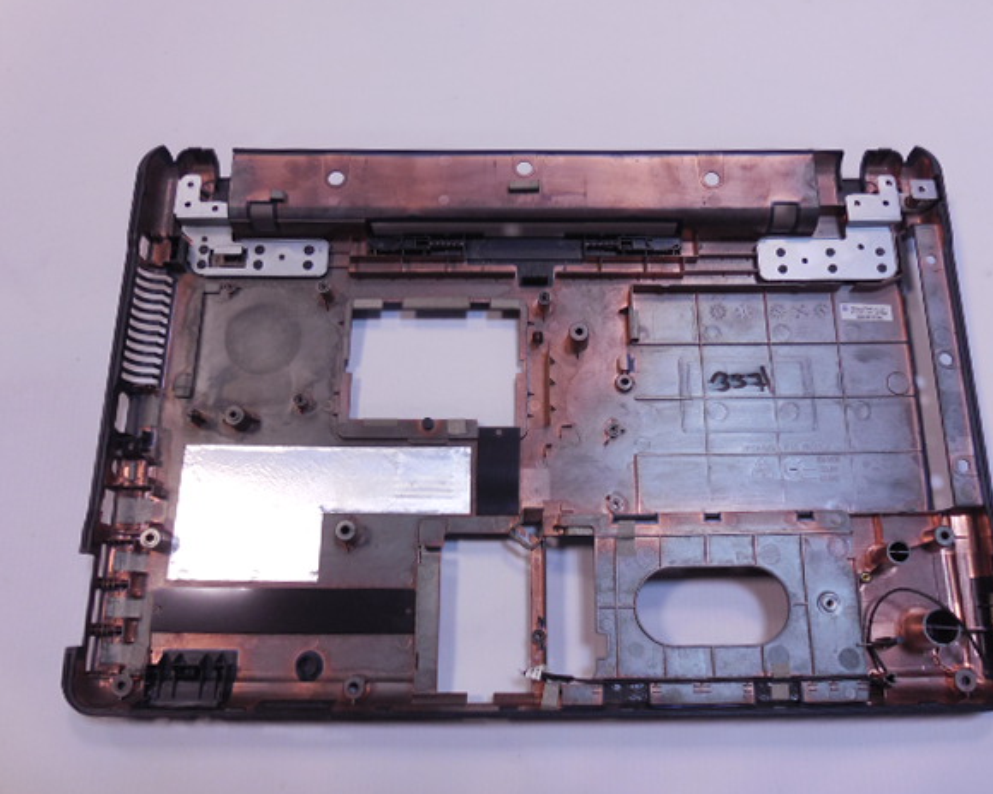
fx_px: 823
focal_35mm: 28
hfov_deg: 62.1
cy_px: 400
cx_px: 534
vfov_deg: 51.5
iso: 220
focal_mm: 4.6
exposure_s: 1/30
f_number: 3.5
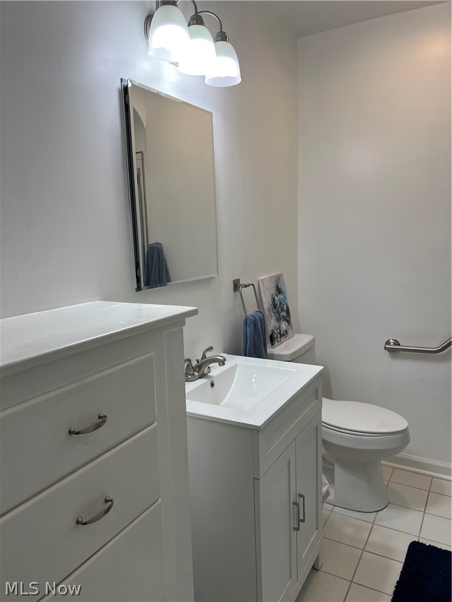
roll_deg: +2.2
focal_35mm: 26
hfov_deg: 53.1
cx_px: 226
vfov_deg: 67.3
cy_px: 301
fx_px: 453
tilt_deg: -7.4
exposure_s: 1/120
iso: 50
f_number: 1.5
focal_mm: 5.7
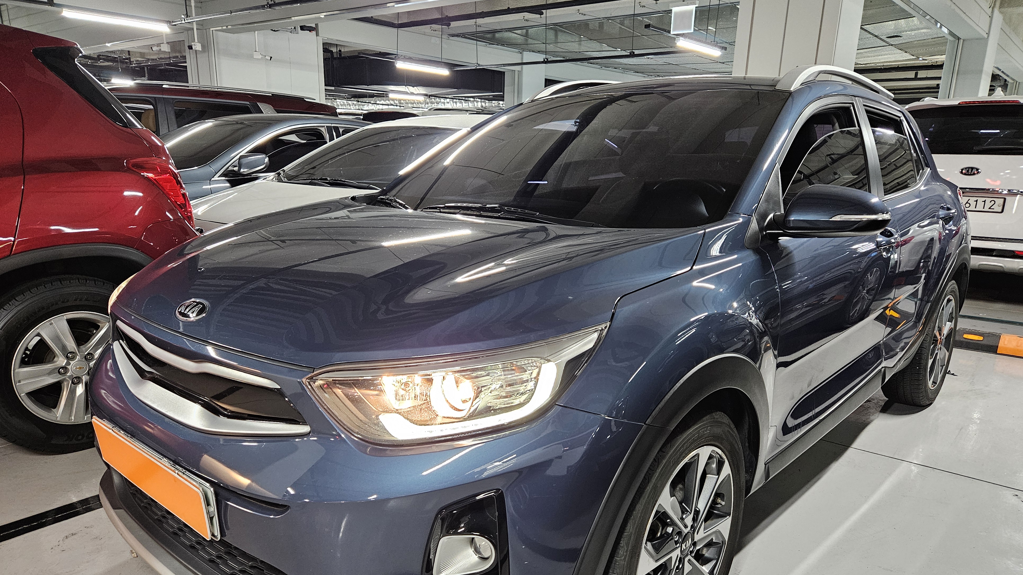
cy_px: 342
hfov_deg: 71.9
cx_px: 522
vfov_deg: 44.2
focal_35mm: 26
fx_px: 705
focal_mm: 5.4
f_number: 1.8
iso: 640
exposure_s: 1/60
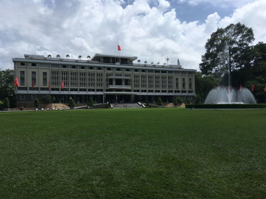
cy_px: 100
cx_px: 133
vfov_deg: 48.2
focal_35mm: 29
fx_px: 223
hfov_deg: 61.7
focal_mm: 4.15
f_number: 2.2
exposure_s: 1/4049
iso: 25
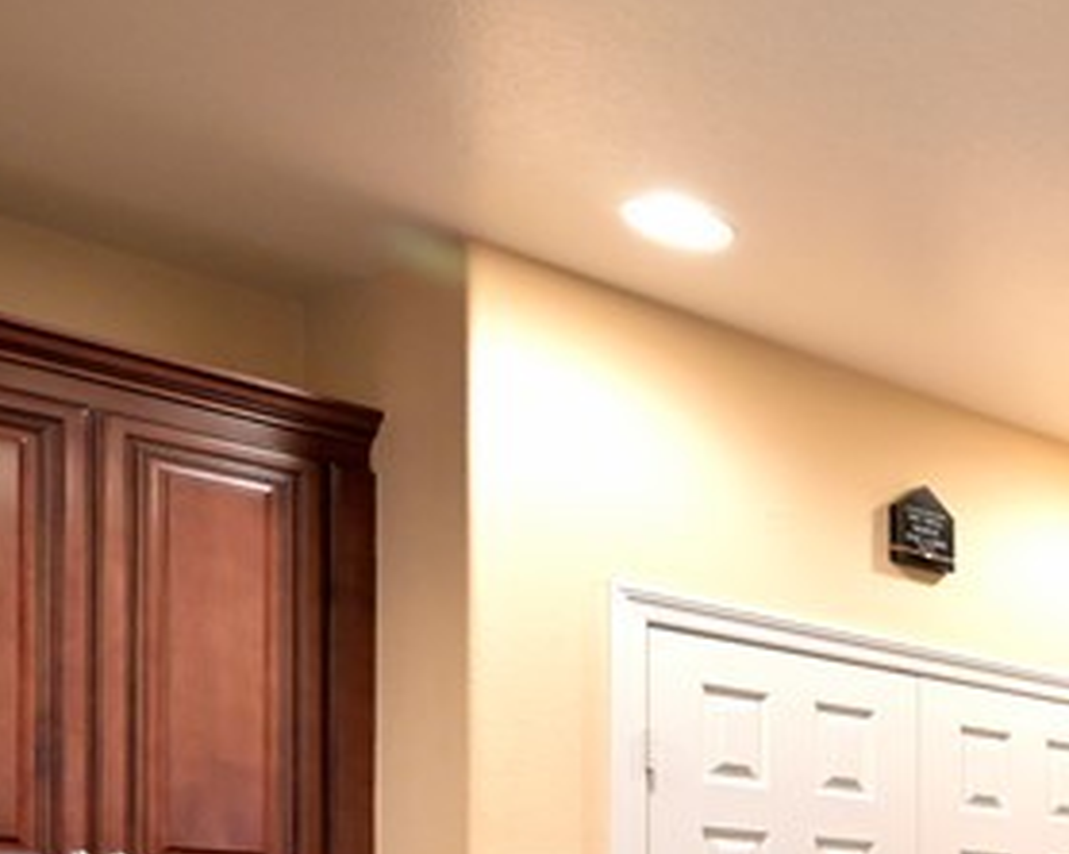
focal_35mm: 55
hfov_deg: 22.4
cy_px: 1004
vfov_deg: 25.1
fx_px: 1739
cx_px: 1869
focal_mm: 15
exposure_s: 1/2.5
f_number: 8
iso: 500
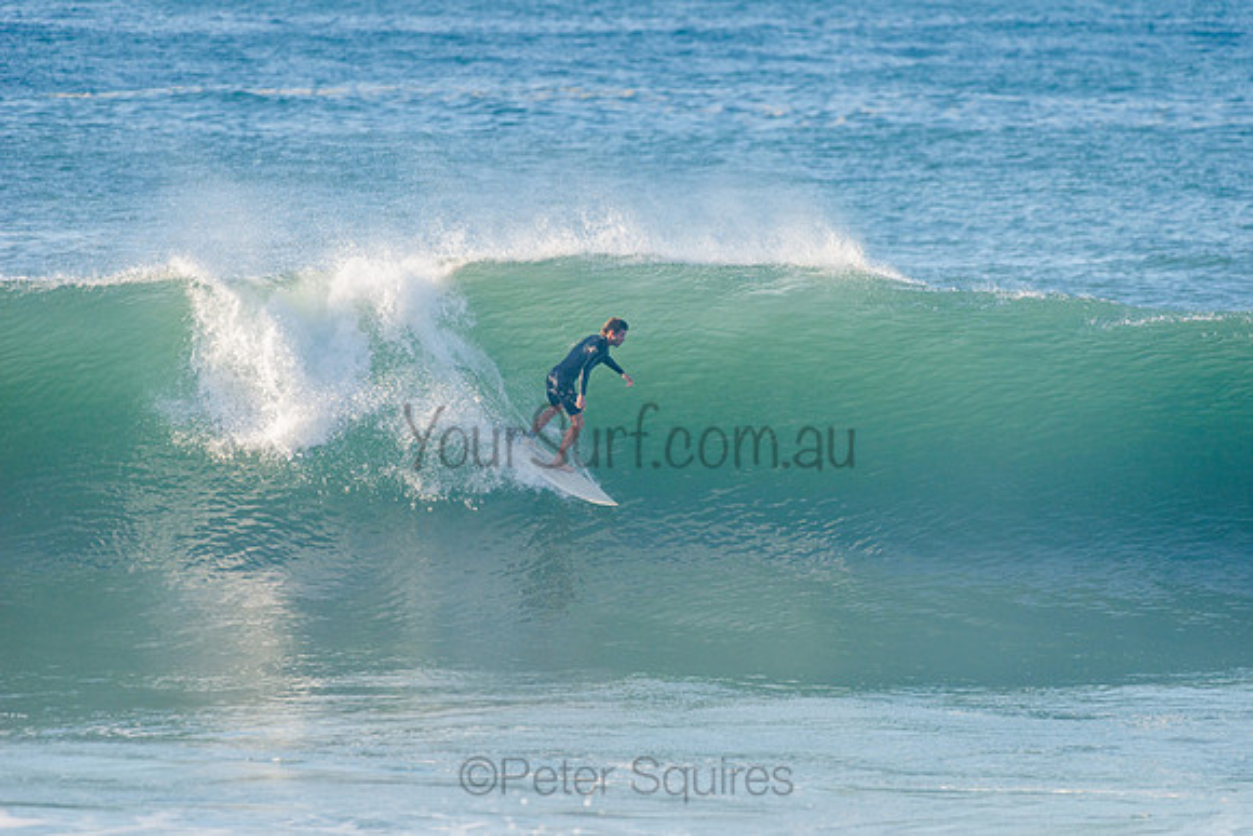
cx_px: 626
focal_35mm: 500
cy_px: 418
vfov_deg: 2.8
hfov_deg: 4.1
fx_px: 17406
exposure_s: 1/1600
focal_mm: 500
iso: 320
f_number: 5.6
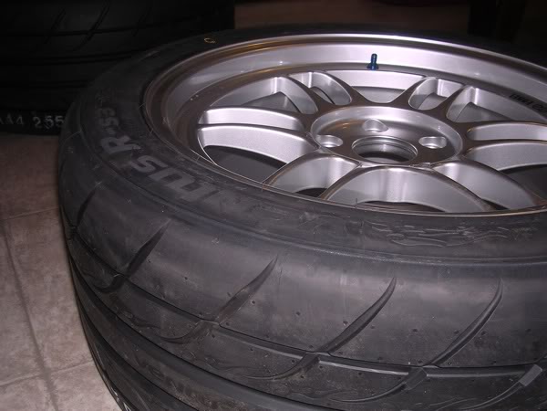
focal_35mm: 38
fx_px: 600
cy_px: 206
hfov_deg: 49.0
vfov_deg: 37.7
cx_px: 274
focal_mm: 5.8
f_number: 2.8
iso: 100
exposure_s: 1/60.1
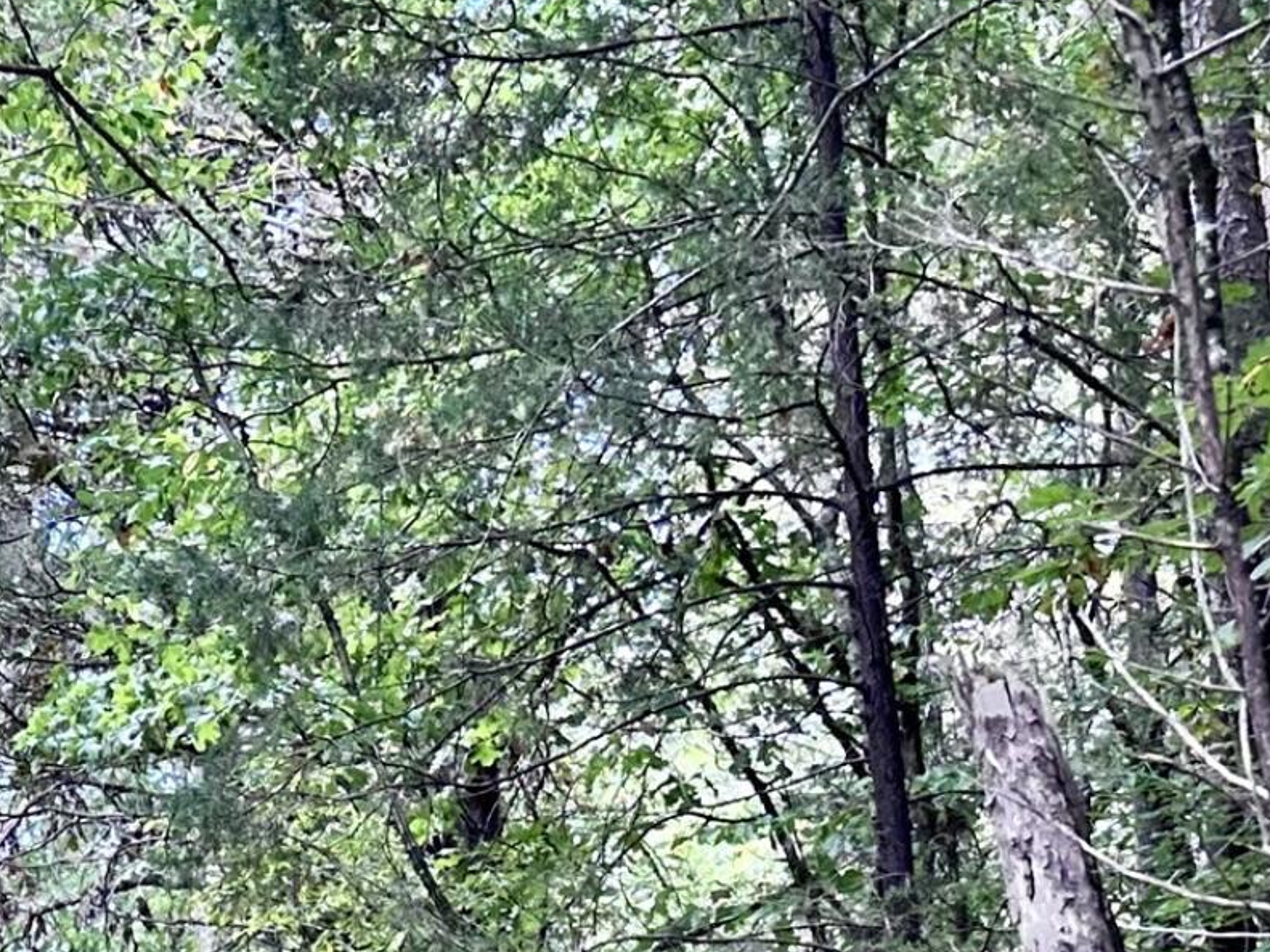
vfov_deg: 15.2
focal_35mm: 91
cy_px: 1375
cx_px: -39
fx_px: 3338
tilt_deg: +2.4
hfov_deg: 20.7
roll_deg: +2.2
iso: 100
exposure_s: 1/121
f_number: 1.78
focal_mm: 6.86
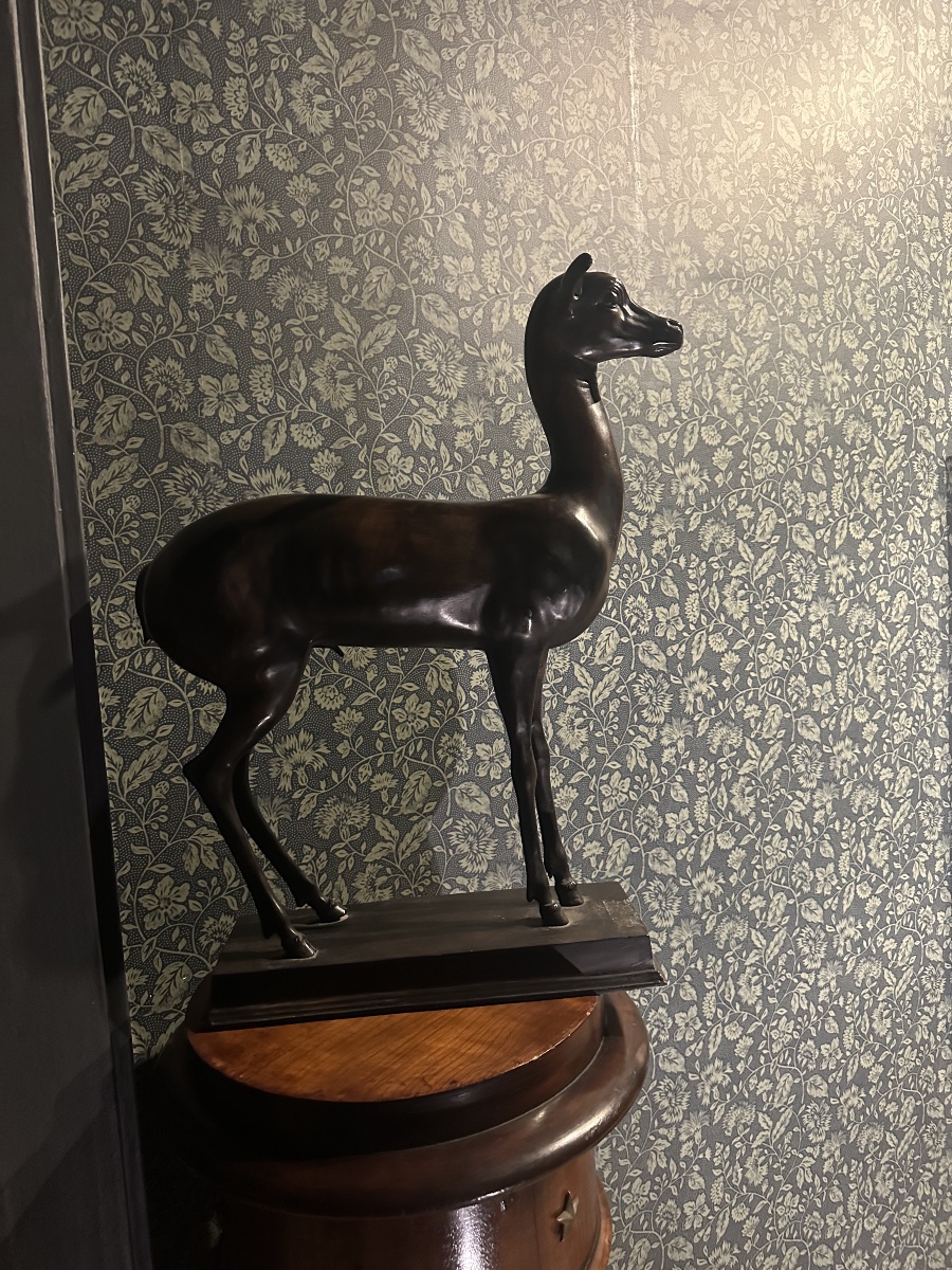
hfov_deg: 56.8
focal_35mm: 24
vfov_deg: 71.6
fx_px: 880
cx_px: 476
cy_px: 635
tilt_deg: -3.5
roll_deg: +3.6
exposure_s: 1/35
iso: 1000
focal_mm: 6.86
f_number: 1.78
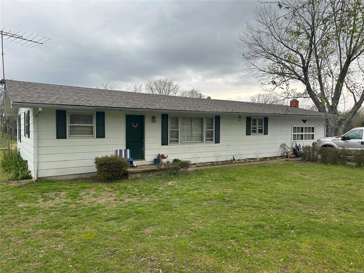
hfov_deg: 67.3
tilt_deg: -0.2
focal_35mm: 26
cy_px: 136
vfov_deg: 53.1
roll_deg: +1.9
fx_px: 273
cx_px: 182
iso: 50
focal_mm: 5.7
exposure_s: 1/894
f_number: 1.5
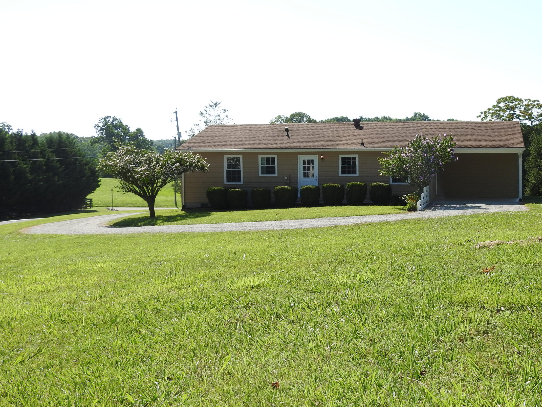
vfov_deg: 34.3
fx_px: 658
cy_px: 200
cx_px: 368
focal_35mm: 42
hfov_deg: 44.1
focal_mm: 5.4
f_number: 3.5
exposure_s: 1/800
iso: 100
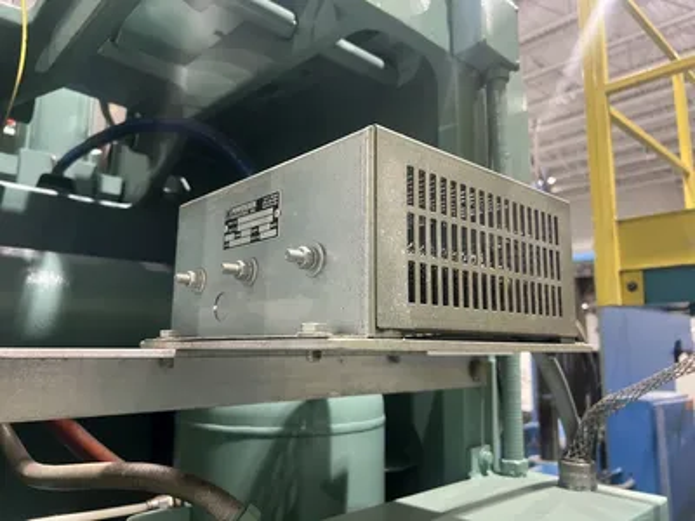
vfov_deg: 53.1
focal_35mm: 26
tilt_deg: +8.7
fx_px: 522
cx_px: 348
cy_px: 260
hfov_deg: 67.3
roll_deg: -0.9
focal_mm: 5.7
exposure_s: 1/60
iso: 250
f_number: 1.5
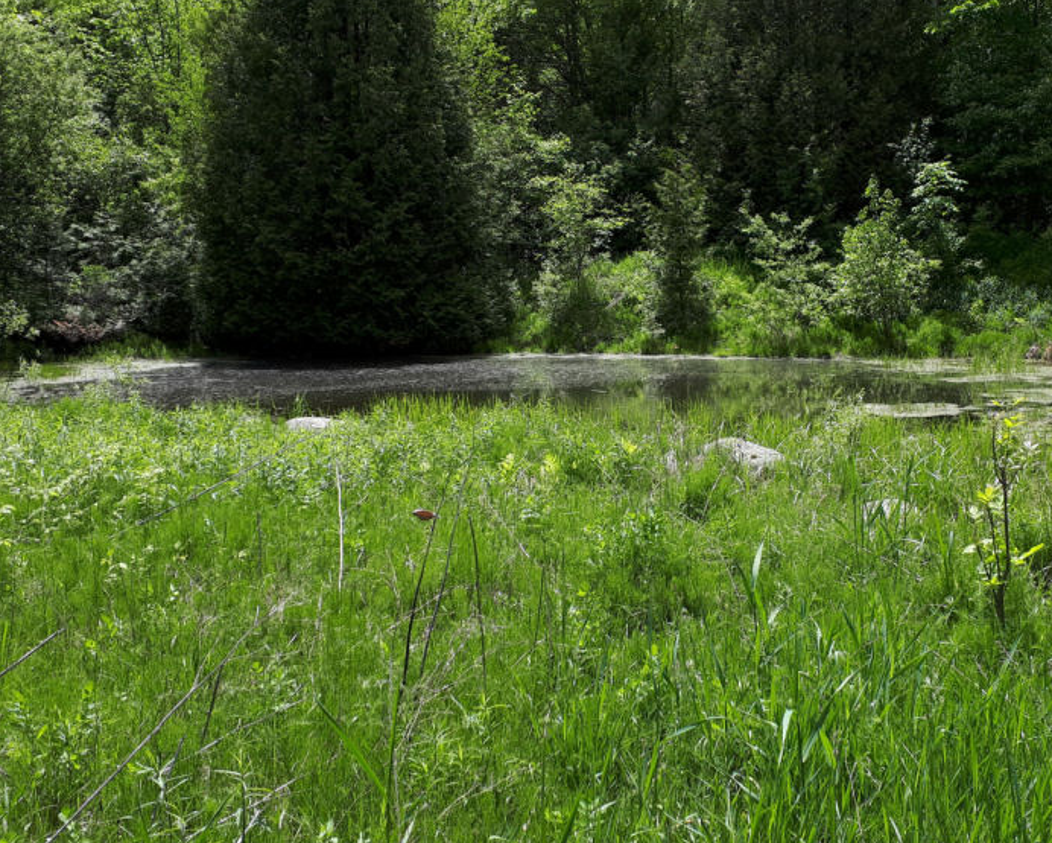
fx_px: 1215
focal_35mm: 39
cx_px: 677
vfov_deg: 38.1
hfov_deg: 46.3
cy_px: 348
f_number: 1.9
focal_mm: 3.6
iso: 40
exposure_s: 1/935
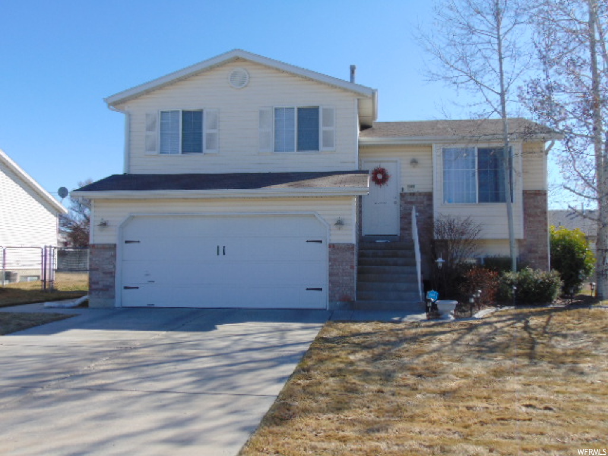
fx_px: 615
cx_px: 304
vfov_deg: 40.7
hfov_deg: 52.6
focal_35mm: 35
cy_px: 228
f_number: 8.3
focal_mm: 6.3
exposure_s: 1/200
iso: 80
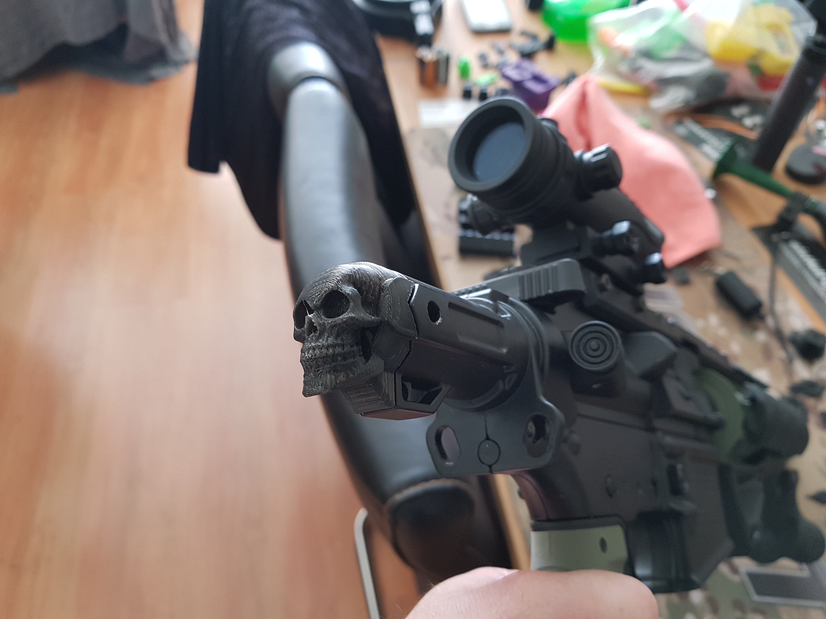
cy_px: 310
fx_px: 620
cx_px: 413
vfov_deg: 53.1
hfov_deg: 67.3
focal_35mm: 26
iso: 160
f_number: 1.7
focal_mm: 4.2
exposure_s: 1/46
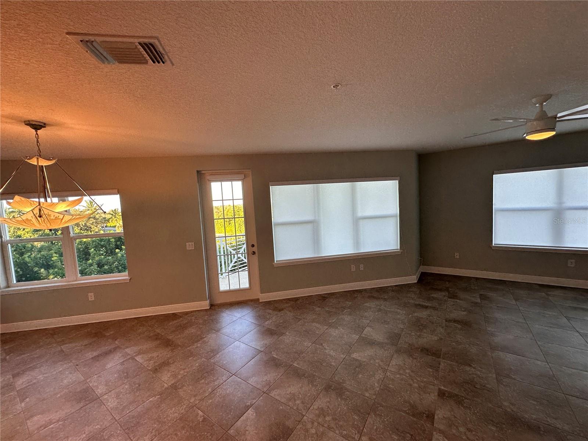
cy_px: 220
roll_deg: +3.0
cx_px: 294
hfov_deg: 102.1
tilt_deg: -4.1
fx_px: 238
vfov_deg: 85.7
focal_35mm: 14
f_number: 2.2
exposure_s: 1/120
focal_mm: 2.22
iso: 80
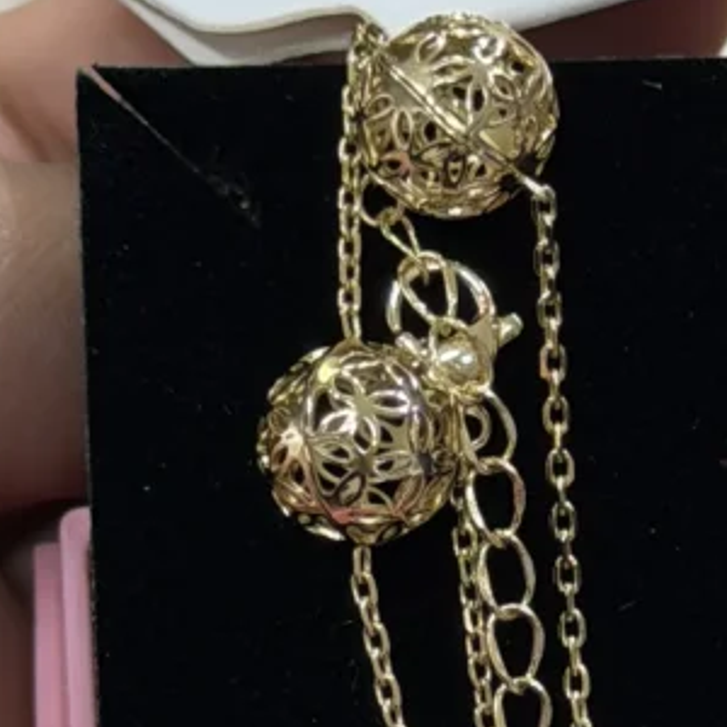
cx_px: 923
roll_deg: -2.4
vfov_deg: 11.1
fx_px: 3588
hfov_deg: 11.3
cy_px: 1077
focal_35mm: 151
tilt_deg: -41.9
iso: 80
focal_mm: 6.76
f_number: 1.78
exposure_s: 1/460
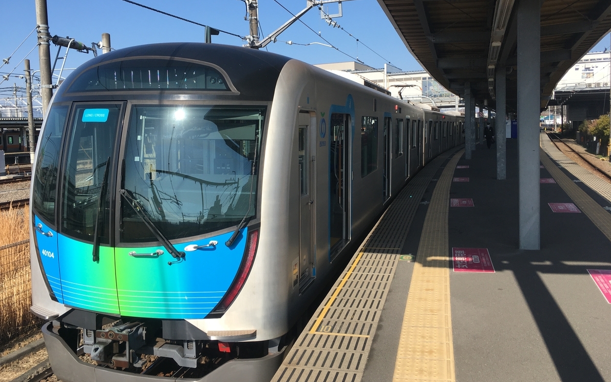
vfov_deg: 40.5
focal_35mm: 31
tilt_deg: -1.8
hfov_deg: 61.2
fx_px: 516
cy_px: 161
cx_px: 303
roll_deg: +0.4
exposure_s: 1/1326
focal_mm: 4.15
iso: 25
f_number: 2.2
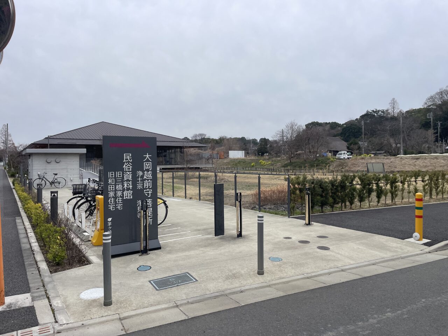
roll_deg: -0.5
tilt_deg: -1.0
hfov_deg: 67.3
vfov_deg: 53.1
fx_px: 336
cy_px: 168
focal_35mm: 26
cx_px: 224
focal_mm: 4.2
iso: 50
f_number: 1.6
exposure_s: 1/2959
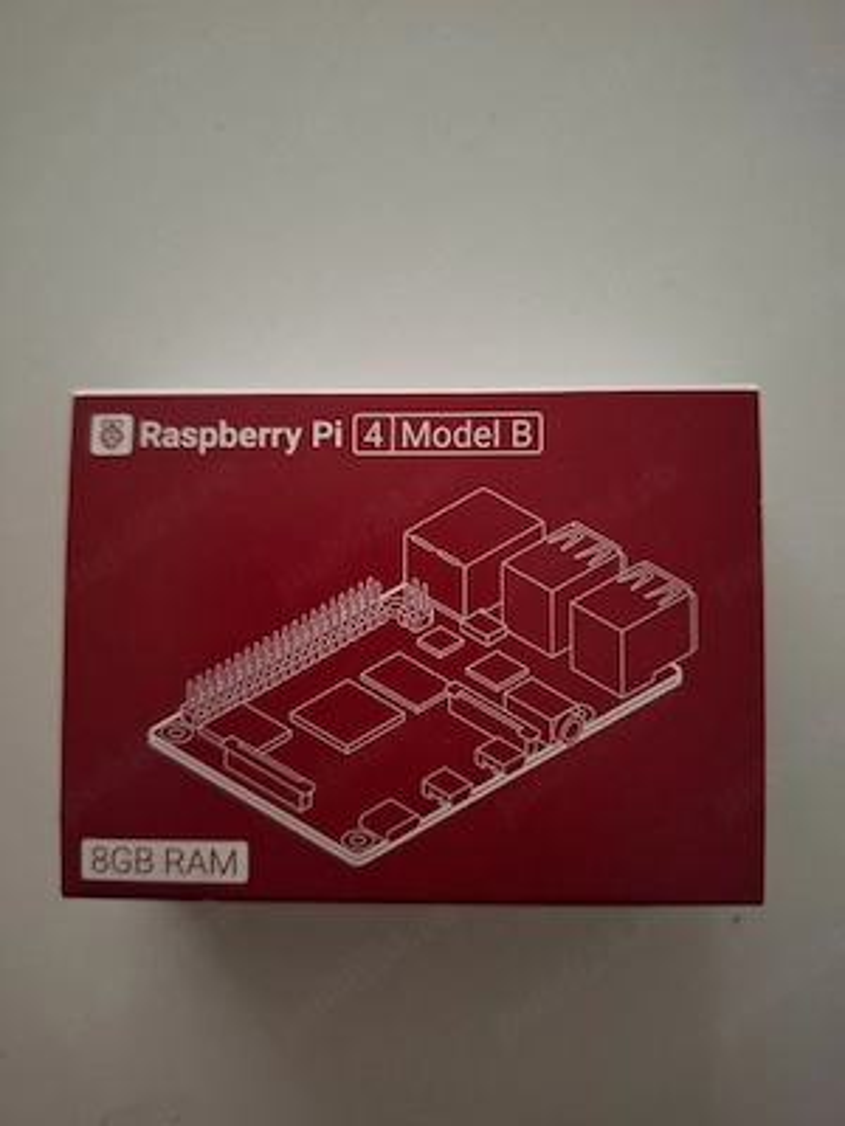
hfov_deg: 58.9
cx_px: 422
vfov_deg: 73.9
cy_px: 563
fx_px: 749
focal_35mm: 23
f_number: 1.8
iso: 1000
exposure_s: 1/20
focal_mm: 5.54
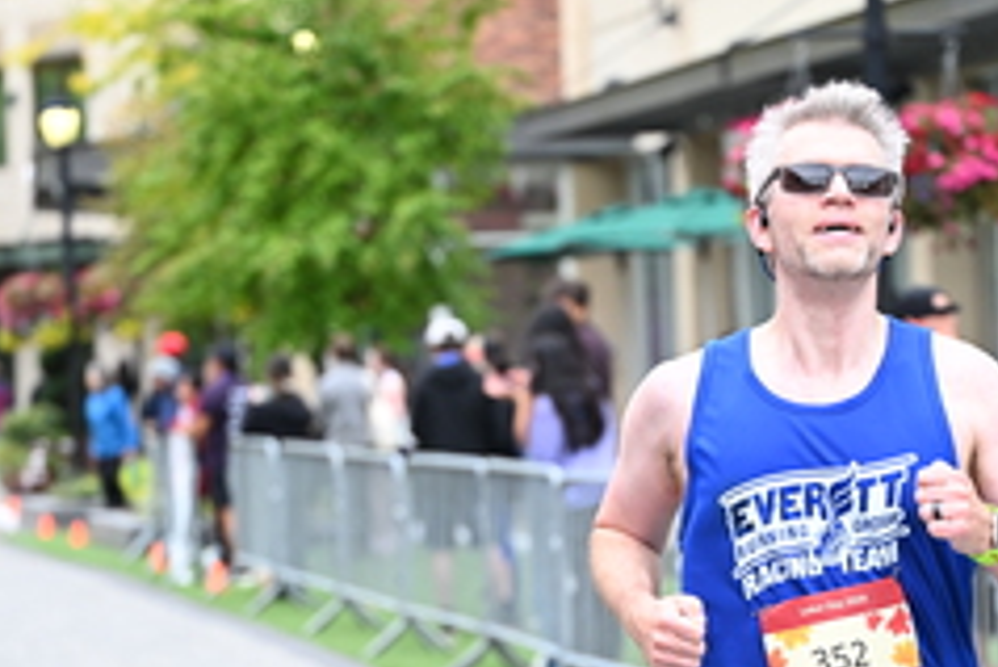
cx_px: 721
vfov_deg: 8.5
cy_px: 539
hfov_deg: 12.6
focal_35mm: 162
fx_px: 4494
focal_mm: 70
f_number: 2.8
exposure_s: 1/1600
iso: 800
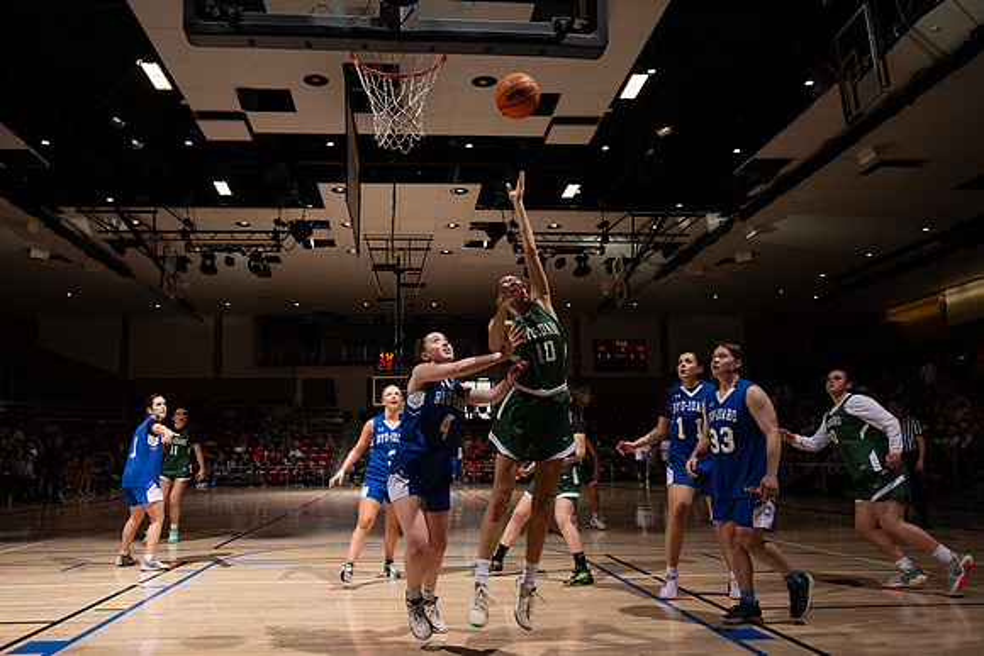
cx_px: 444
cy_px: 347
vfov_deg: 44.3
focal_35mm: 29
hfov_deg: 62.7
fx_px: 806
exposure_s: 1/100
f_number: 5
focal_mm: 24
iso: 80
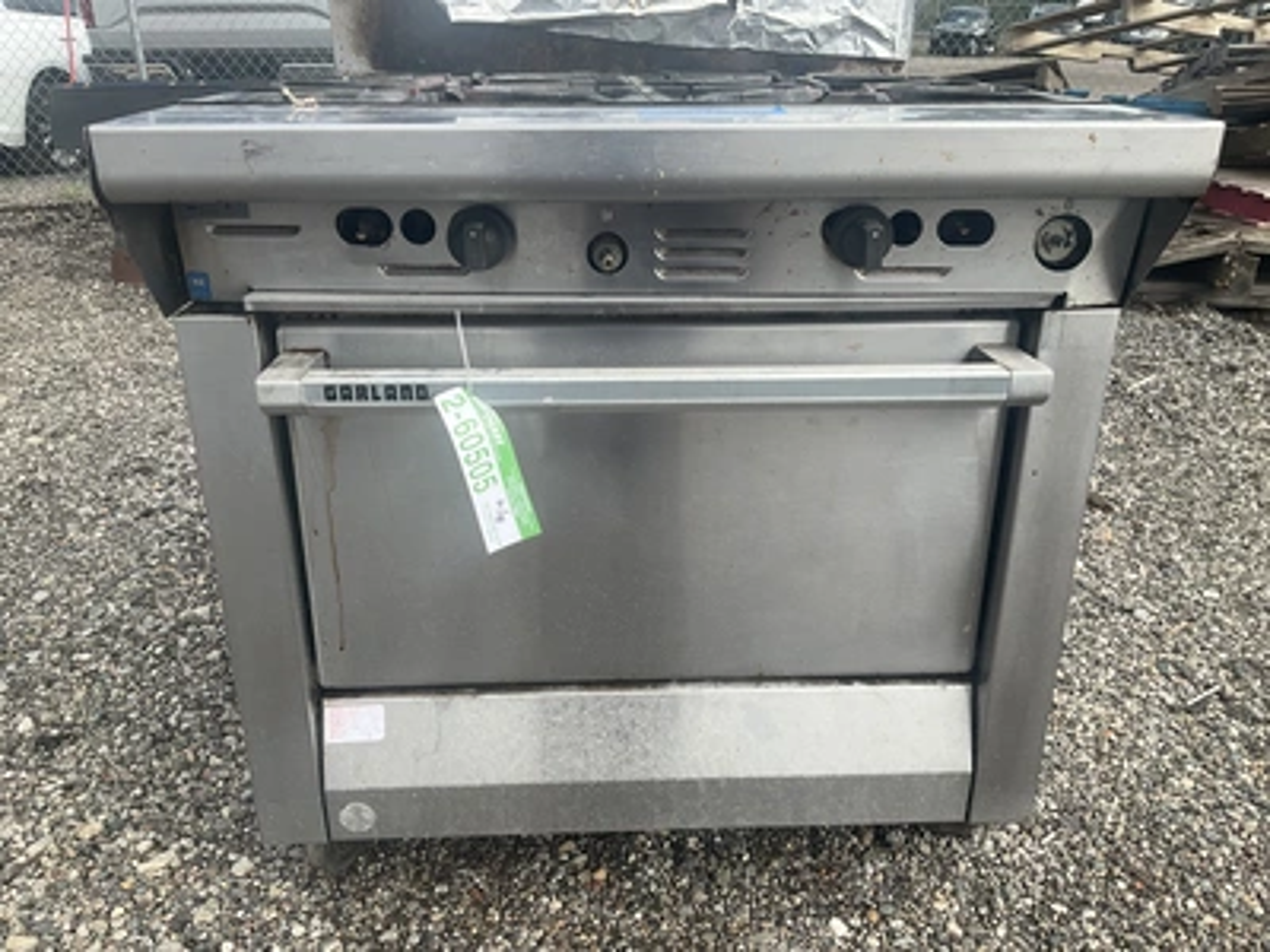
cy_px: 476
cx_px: 635
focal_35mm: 29
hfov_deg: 61.7
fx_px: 1064
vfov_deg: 48.2
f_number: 1.8
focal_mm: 3
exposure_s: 1/691
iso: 25
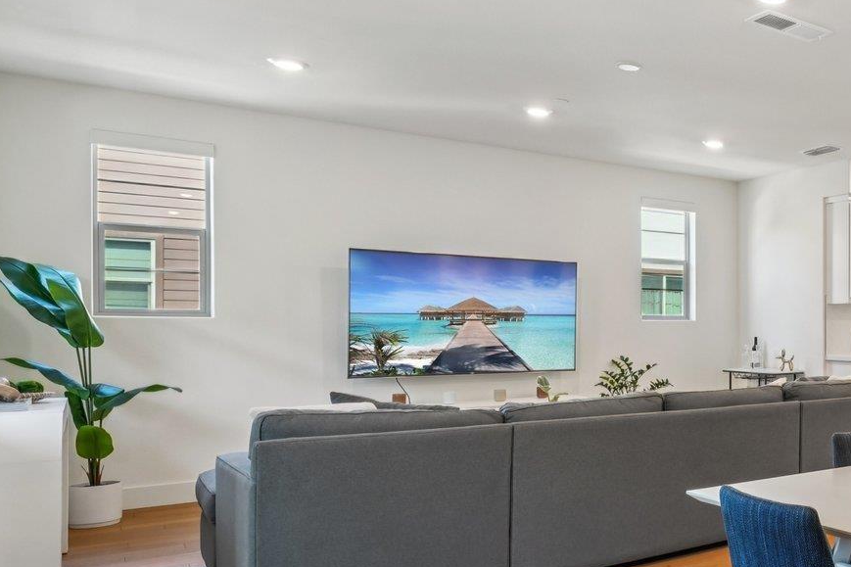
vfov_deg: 39.8
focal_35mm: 33
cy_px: 331
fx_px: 780
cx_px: 920
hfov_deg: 44.7
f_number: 8
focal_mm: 14
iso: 640
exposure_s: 1/40
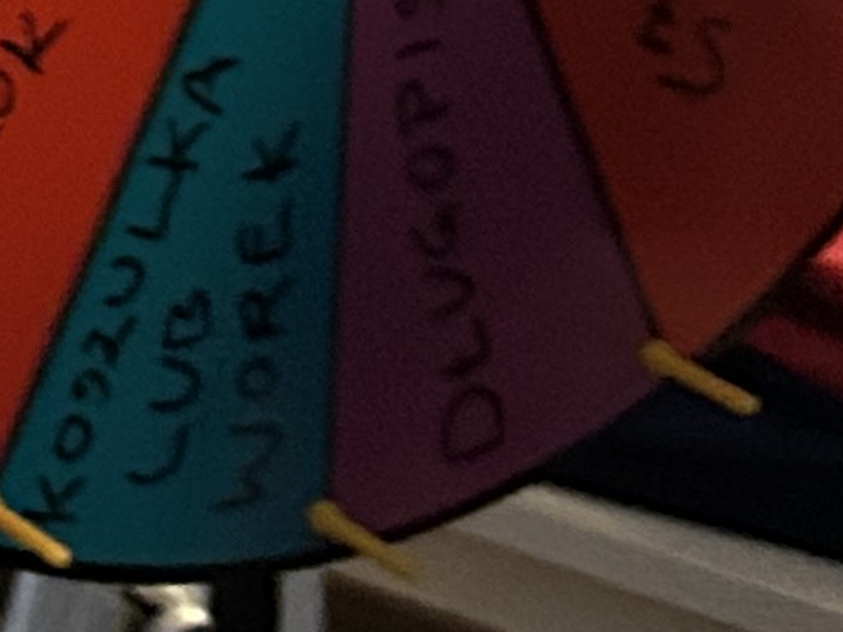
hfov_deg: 8.4
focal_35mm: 208
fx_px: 5065
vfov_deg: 6.6
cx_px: -1443
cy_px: -1114
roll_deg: +0.2
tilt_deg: -8.2
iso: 500
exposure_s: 1/33
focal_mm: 5.7
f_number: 1.5
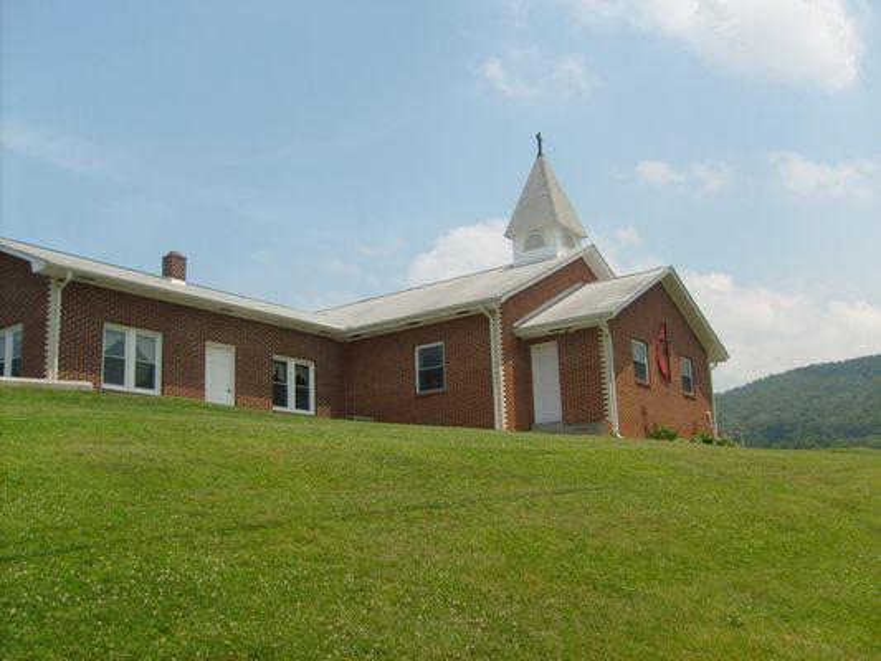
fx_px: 891
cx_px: 440
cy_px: 330
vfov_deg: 40.7
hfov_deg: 52.6
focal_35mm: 35
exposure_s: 1/350
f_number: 7.1
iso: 80
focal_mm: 5.8
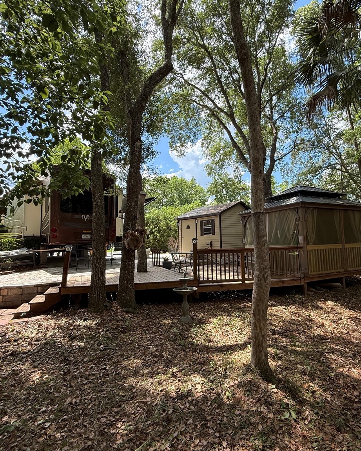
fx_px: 254
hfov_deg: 70.1
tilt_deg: +5.7
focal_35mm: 19
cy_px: 219
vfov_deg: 83.3
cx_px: 218
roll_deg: +1.7
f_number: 2.2
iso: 64
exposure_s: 1/506
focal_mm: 2.22
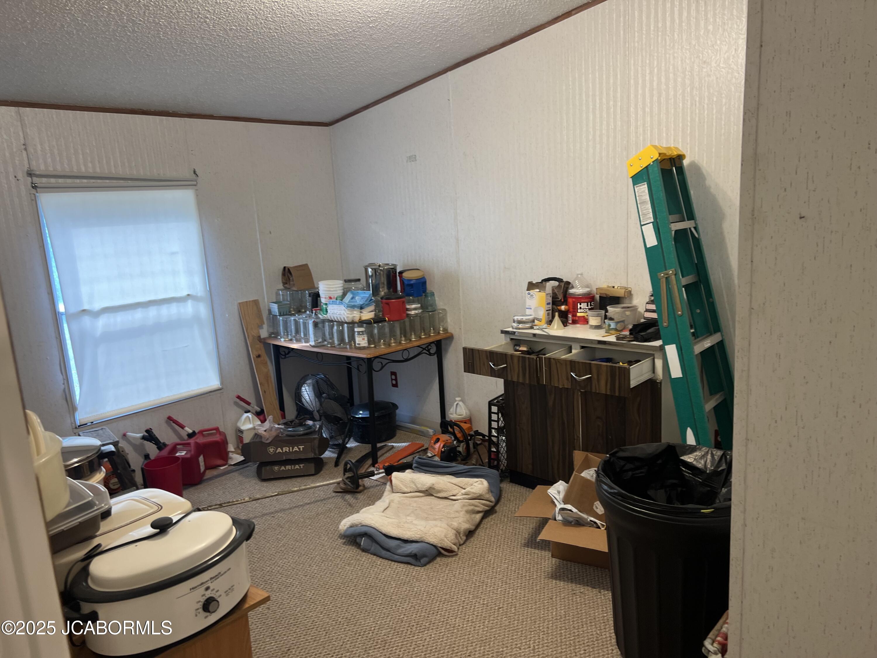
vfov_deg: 53.1
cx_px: 438
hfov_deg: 67.3
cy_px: 329
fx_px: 659
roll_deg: +4.3
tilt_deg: -9.3
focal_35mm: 26
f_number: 1.5
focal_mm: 5.7
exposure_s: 1/60
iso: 64
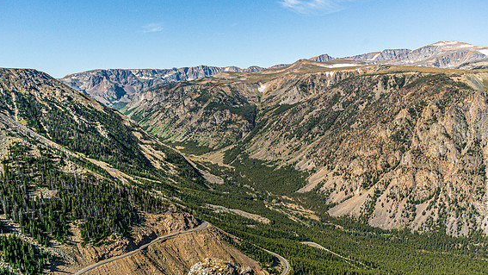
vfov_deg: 38.8
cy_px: 165
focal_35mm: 30
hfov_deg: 64.3
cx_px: 241
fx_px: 388
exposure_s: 1/2500
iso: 400
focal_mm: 28
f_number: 7.1
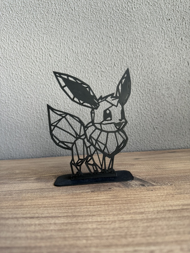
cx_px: 95
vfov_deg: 71.6
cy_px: 126
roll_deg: +4.0
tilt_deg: -3.5
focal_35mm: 24
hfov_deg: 56.8
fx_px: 176
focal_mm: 6.76
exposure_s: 1/116
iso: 200
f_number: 1.78
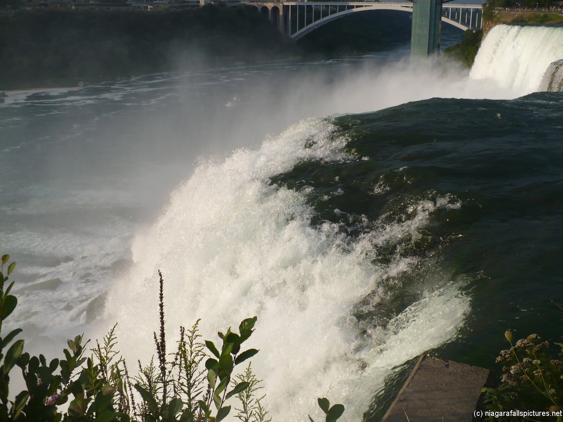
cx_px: 282
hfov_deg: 50.1
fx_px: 602
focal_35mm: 37
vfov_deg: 38.7
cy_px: 211
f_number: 2.8
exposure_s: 1/1300
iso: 100
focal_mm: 6.1
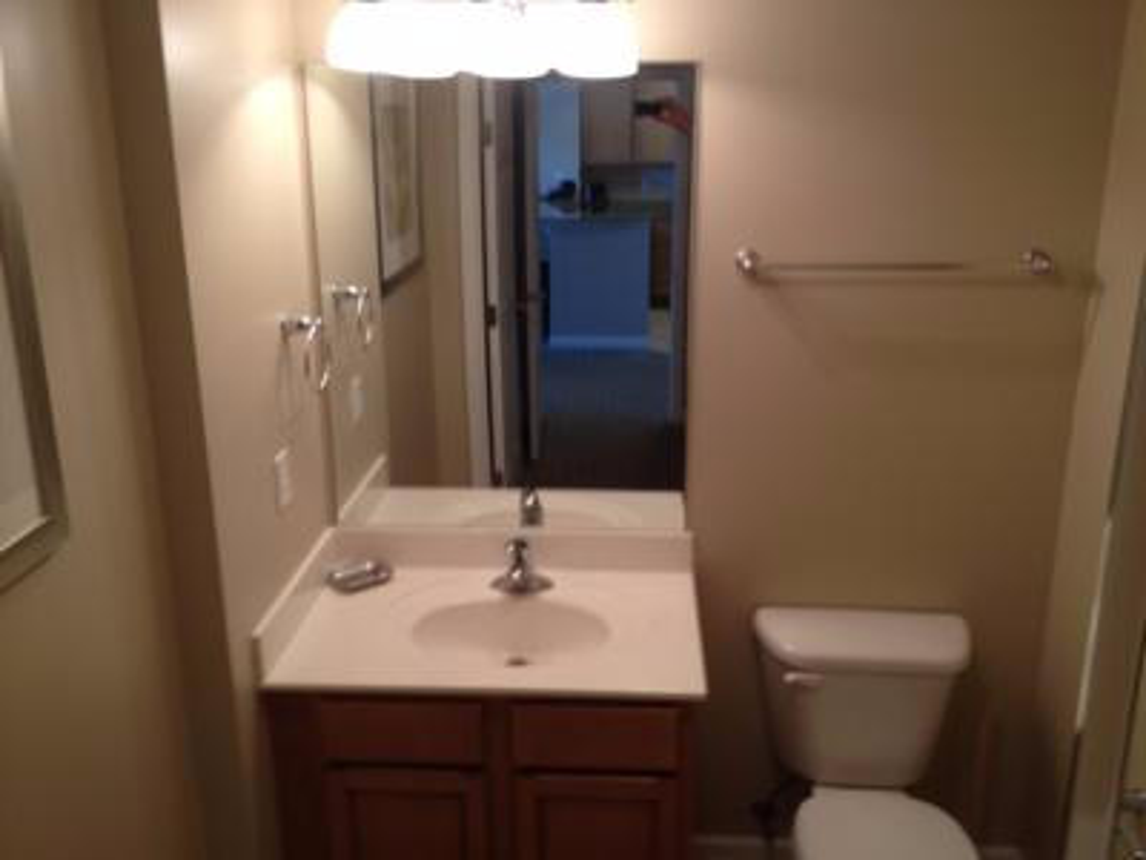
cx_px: 573
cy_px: 430
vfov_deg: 40.7
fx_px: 1159
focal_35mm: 35
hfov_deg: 52.6
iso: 64
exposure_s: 1/30
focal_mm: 4.28
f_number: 2.4
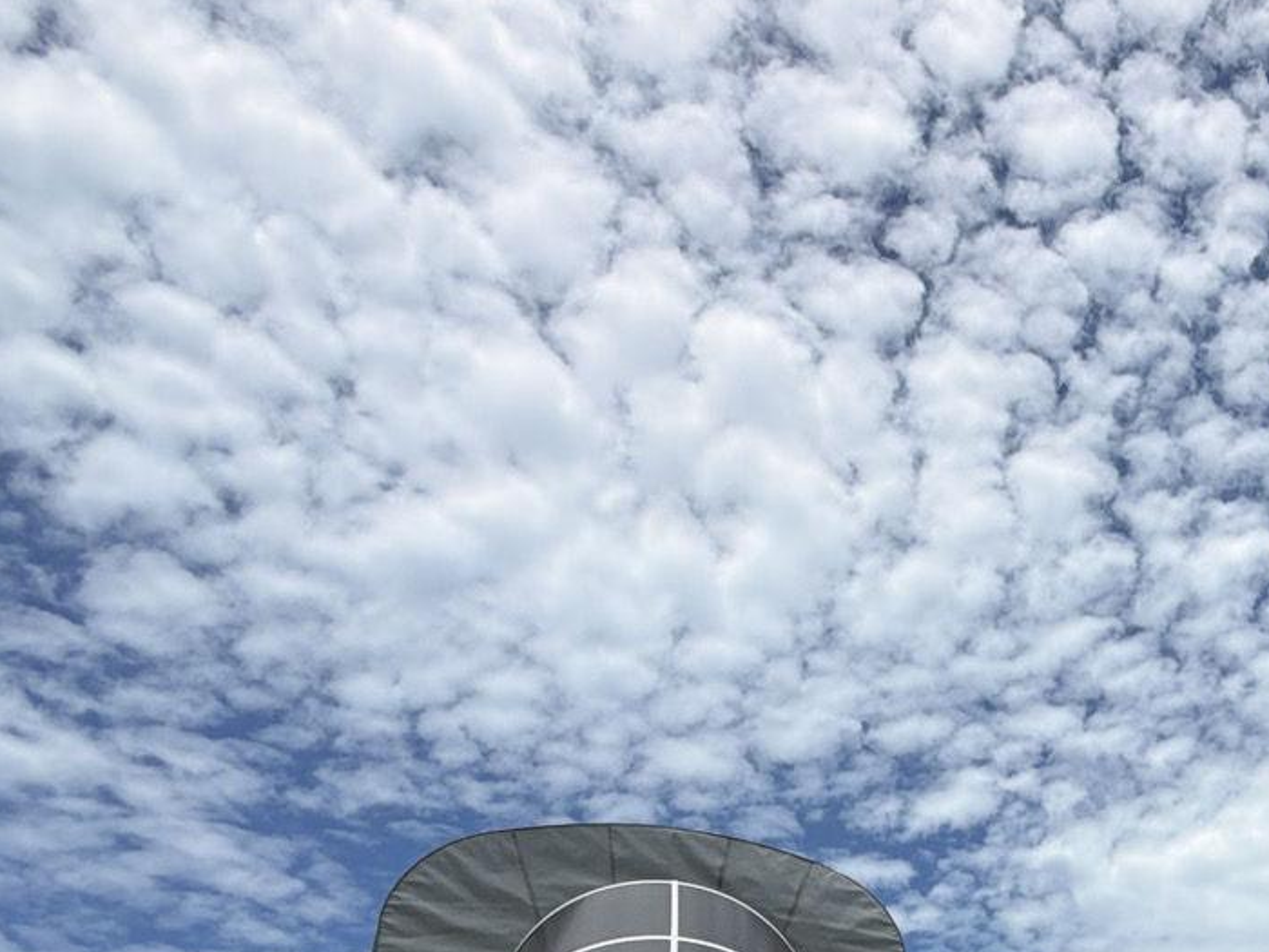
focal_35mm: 40
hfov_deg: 37.7
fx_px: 1466
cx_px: 1447
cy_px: 997
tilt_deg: +15.6
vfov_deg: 32.4
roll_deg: +5.0
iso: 20
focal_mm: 2.22
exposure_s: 1/1901
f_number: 2.2
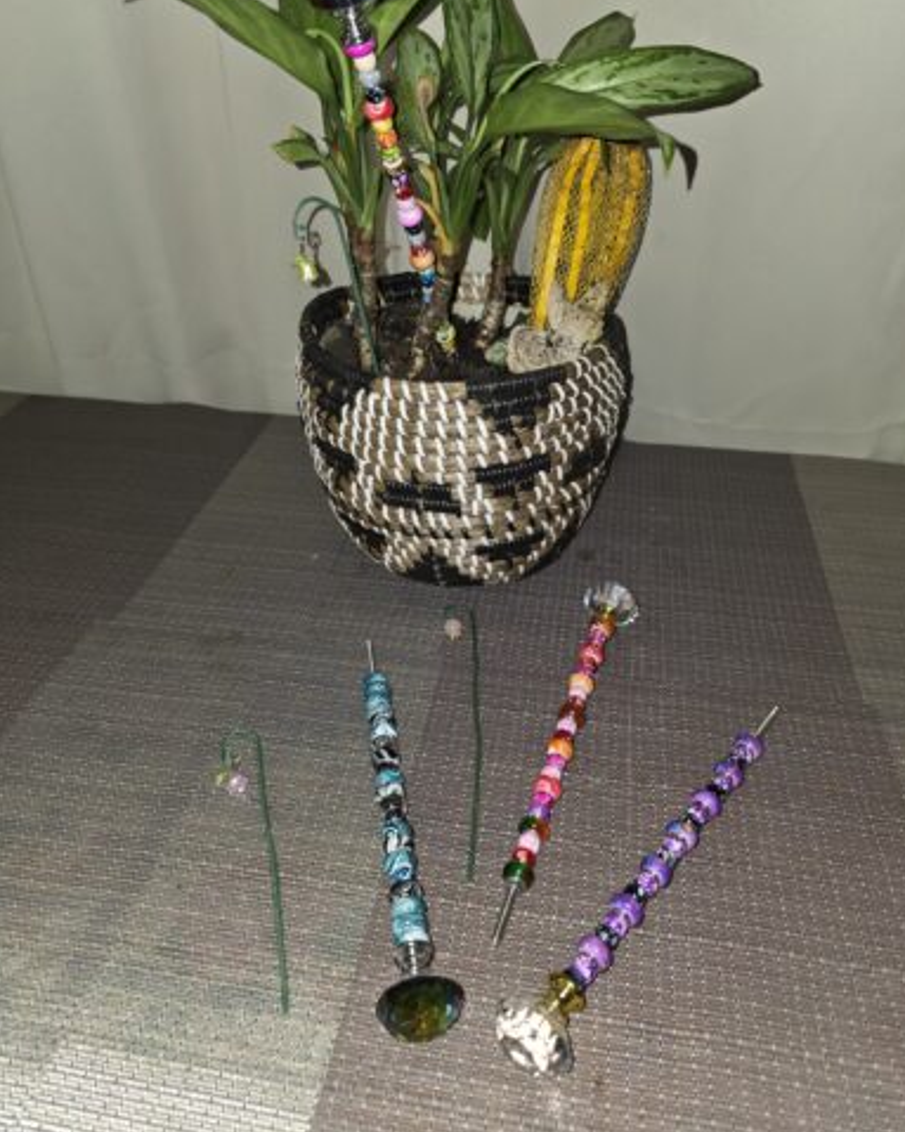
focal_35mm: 25
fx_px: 837
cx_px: 465
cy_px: 516
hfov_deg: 56.8
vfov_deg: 68.0
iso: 80
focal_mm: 6.3
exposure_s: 1/50
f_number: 1.7
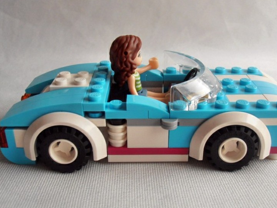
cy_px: 122
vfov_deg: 31.4
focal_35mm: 46
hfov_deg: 41.2
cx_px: 148
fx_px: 368
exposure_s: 1/40
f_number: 3.9
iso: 100
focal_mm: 6.61
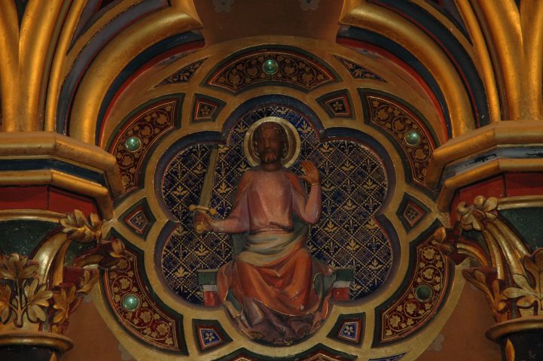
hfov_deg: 19.5
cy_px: 180
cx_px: 272
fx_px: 1583
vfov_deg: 13.0
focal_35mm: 105
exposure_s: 1/10
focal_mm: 70
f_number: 4.5
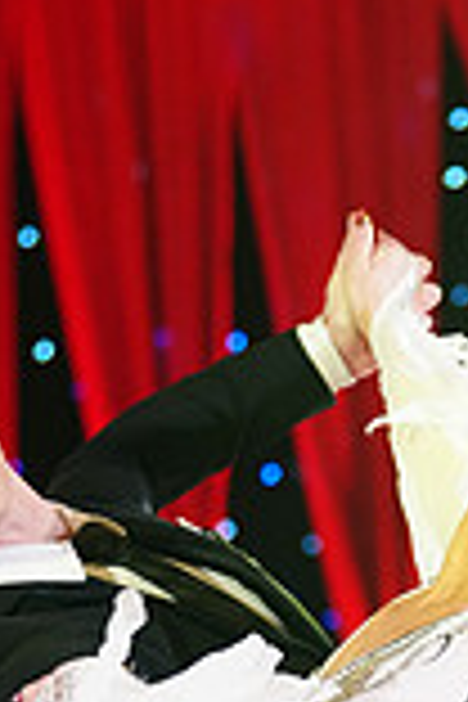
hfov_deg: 5.3
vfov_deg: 7.8
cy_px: 968
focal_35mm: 260
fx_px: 5070
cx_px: 344
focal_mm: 70
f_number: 2.8
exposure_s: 1/320
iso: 2500
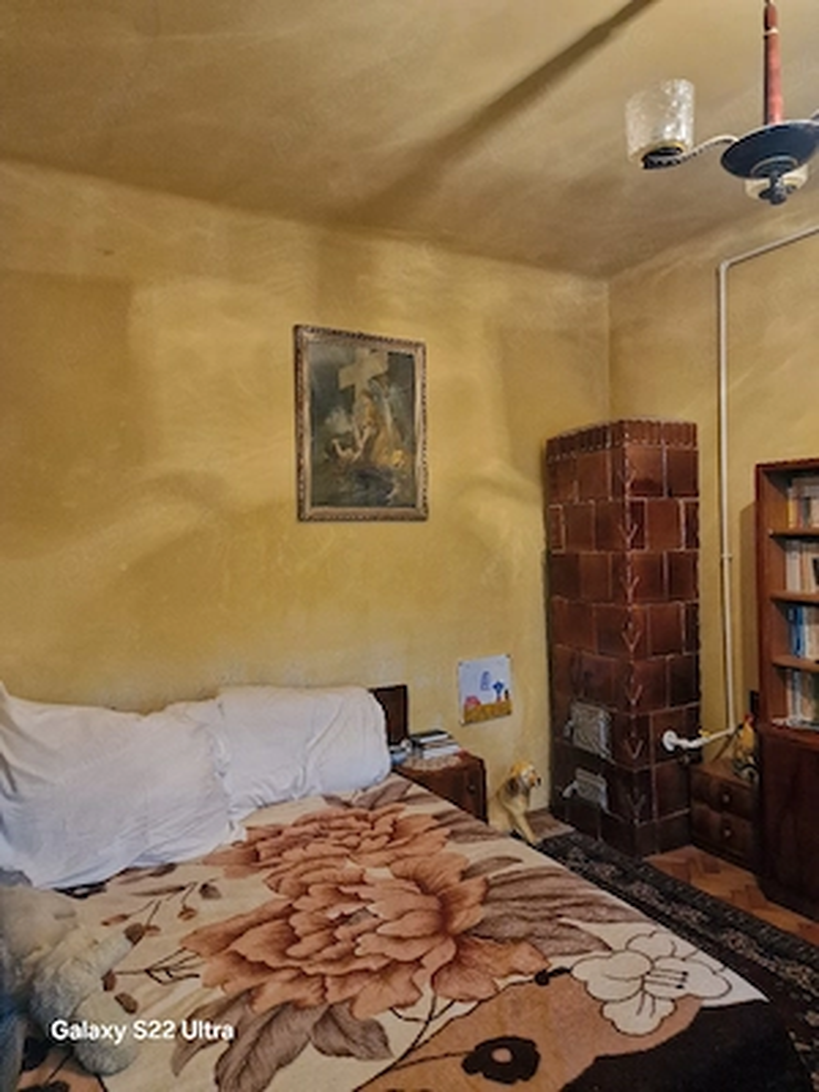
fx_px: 726
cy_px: 546
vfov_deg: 73.9
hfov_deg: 58.9
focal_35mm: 23
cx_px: 410
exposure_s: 1/50
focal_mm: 6.4
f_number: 1.8
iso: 800
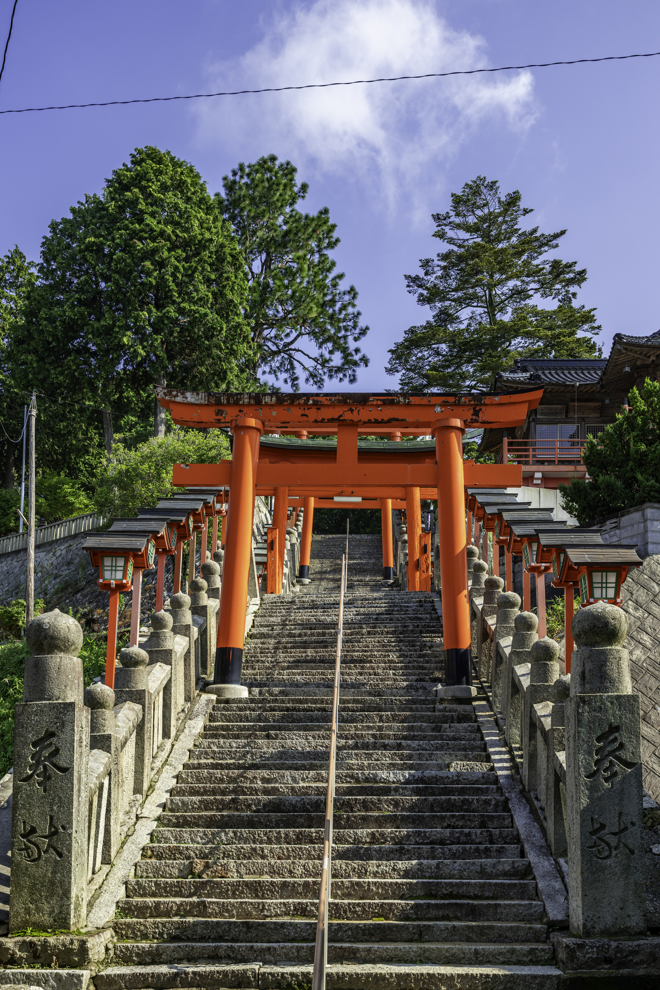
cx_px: 330
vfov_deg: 54.4
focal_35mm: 35
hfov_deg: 37.9
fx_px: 962
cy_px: 495
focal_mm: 35
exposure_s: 1/320
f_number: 8
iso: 160
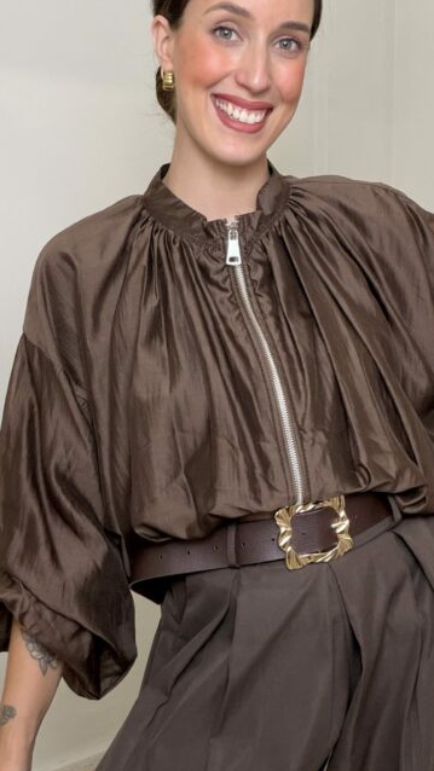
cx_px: 245
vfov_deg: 49.4
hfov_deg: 29.0
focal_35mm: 41
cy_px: 360
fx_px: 839
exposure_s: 1/60
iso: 125
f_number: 1.9
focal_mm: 2.71
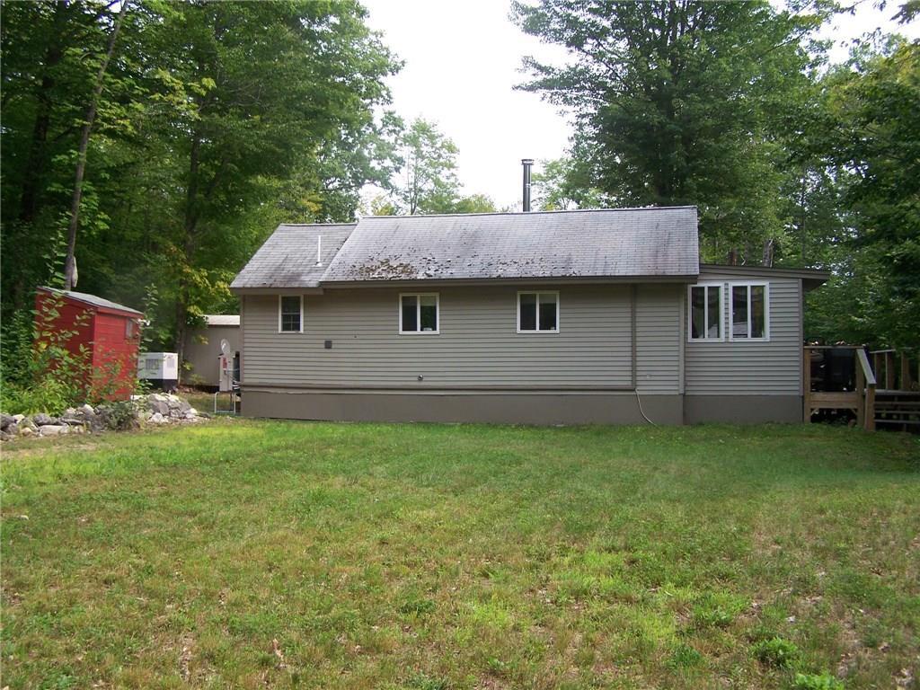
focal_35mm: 38
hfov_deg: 49.0
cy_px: 345
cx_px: 460
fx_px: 1010
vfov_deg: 37.7
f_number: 2.8
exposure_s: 1/320
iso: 64
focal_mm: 6.3
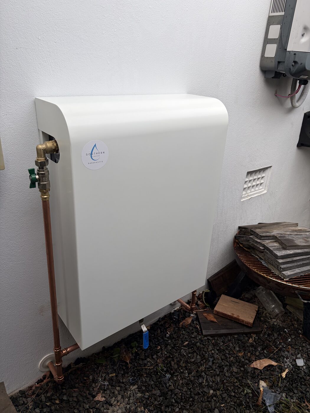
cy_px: 206
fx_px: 310
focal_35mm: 26
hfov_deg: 53.1
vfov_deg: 67.3
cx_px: 155
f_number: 1.6
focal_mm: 5.96
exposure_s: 1/641
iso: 50
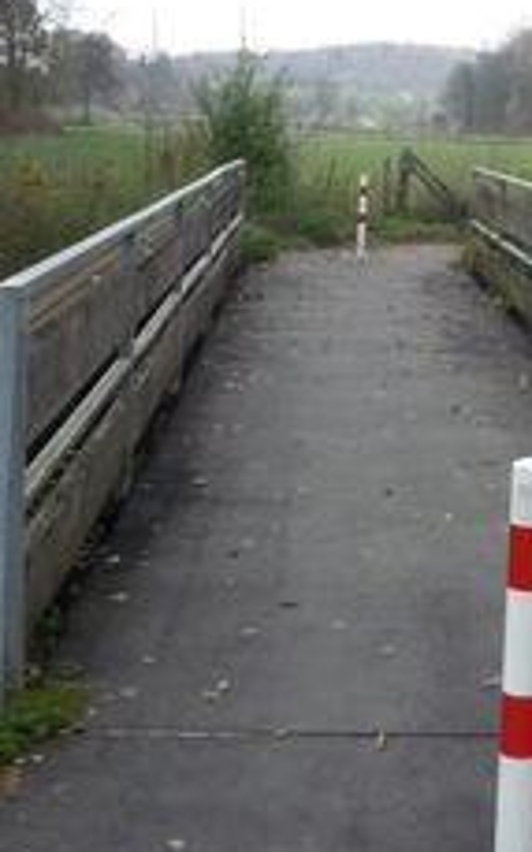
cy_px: 290
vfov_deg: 28.8
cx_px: 476
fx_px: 1648
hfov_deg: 18.1
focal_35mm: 71
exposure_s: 1/125
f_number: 3.3
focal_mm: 5.2
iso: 200
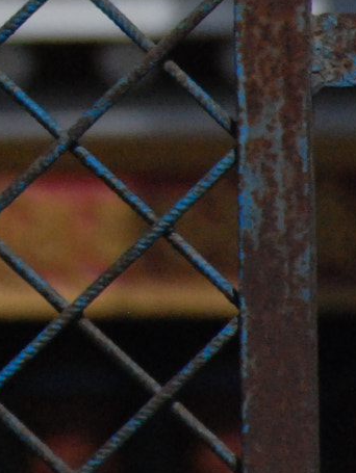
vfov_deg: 1.5
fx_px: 17787
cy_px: -57
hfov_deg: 1.1
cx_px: -312
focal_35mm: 1299
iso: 1000
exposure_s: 1/4000
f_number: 10
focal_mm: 200
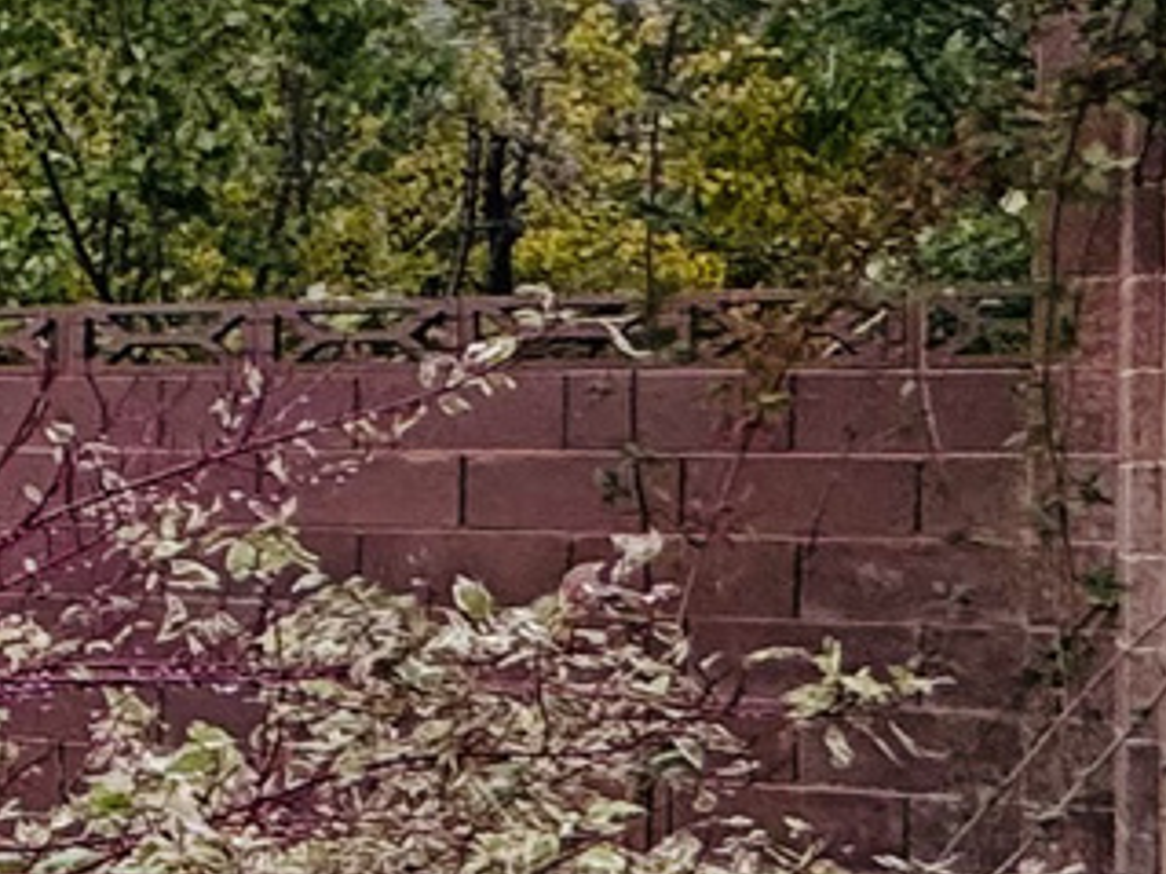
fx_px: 3030
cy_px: 508
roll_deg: -0.1
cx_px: -2204
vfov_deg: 16.4
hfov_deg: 12.0
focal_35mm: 90
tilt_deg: -2.0
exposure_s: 1/707
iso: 50
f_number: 2.2
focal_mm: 2.22
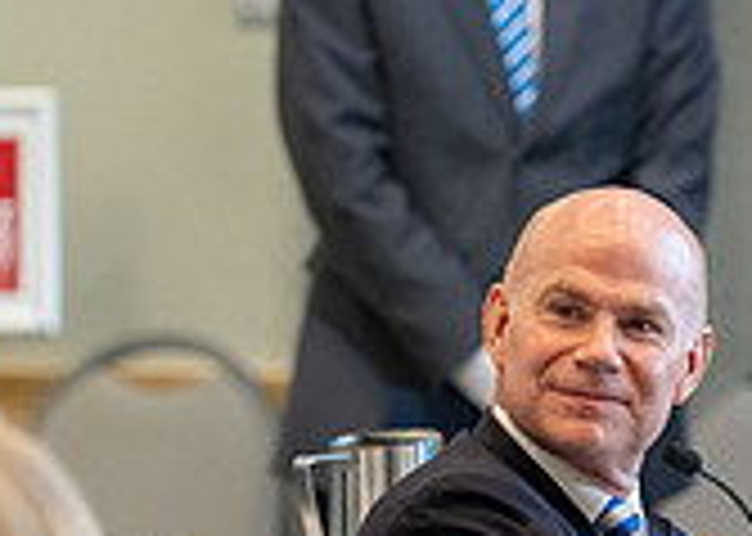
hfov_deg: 2.8
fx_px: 15450
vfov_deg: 2.0
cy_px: 342
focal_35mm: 724
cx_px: 541
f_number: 2.8
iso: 2000
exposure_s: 1/200
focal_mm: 200
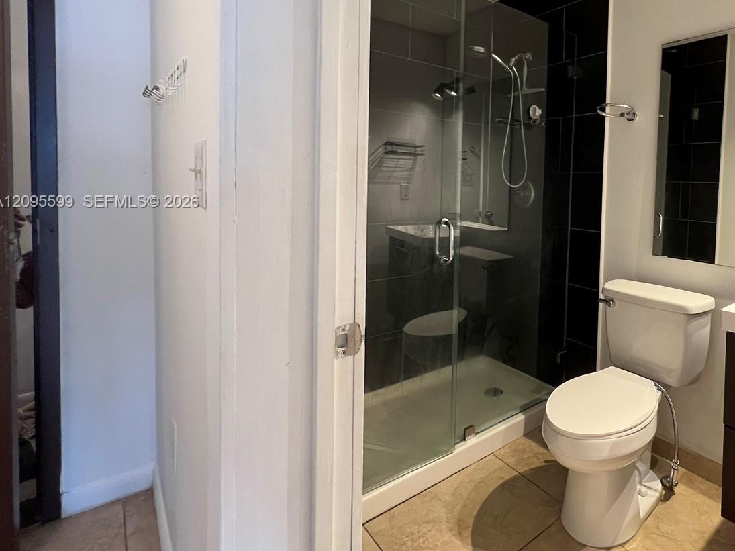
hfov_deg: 79.9
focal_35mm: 19
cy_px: 203
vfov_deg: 67.5
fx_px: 403
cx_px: 527
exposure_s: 1/60
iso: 400
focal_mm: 1.57
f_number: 1.8
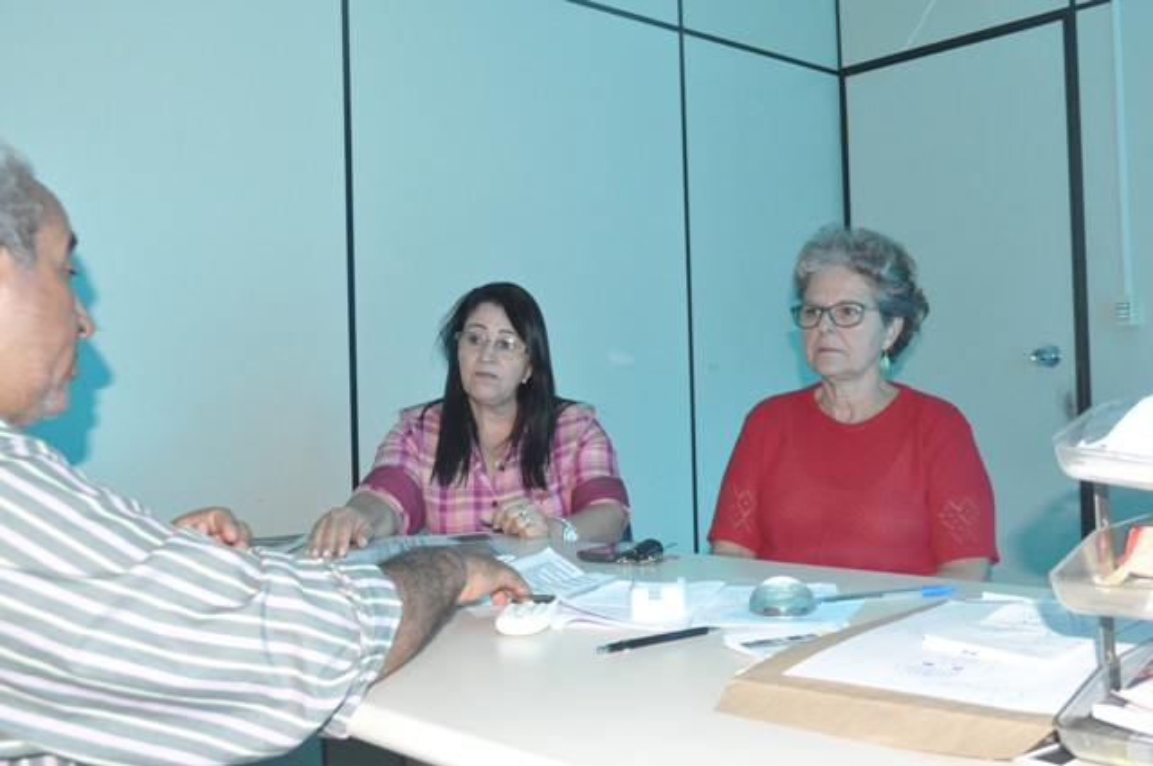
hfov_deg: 53.2
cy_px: 383
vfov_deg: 36.8
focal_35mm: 36
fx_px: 1152
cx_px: 576
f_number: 6.7
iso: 3200
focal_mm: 24
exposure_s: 1/90
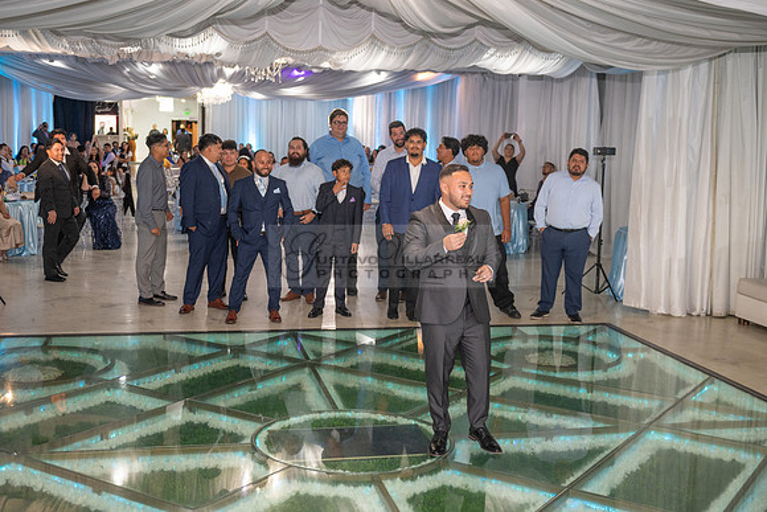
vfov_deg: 30.5
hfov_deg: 44.5
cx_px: 384
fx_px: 938
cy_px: 256
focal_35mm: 44
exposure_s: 1/160
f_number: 3.2
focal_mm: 44
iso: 1000
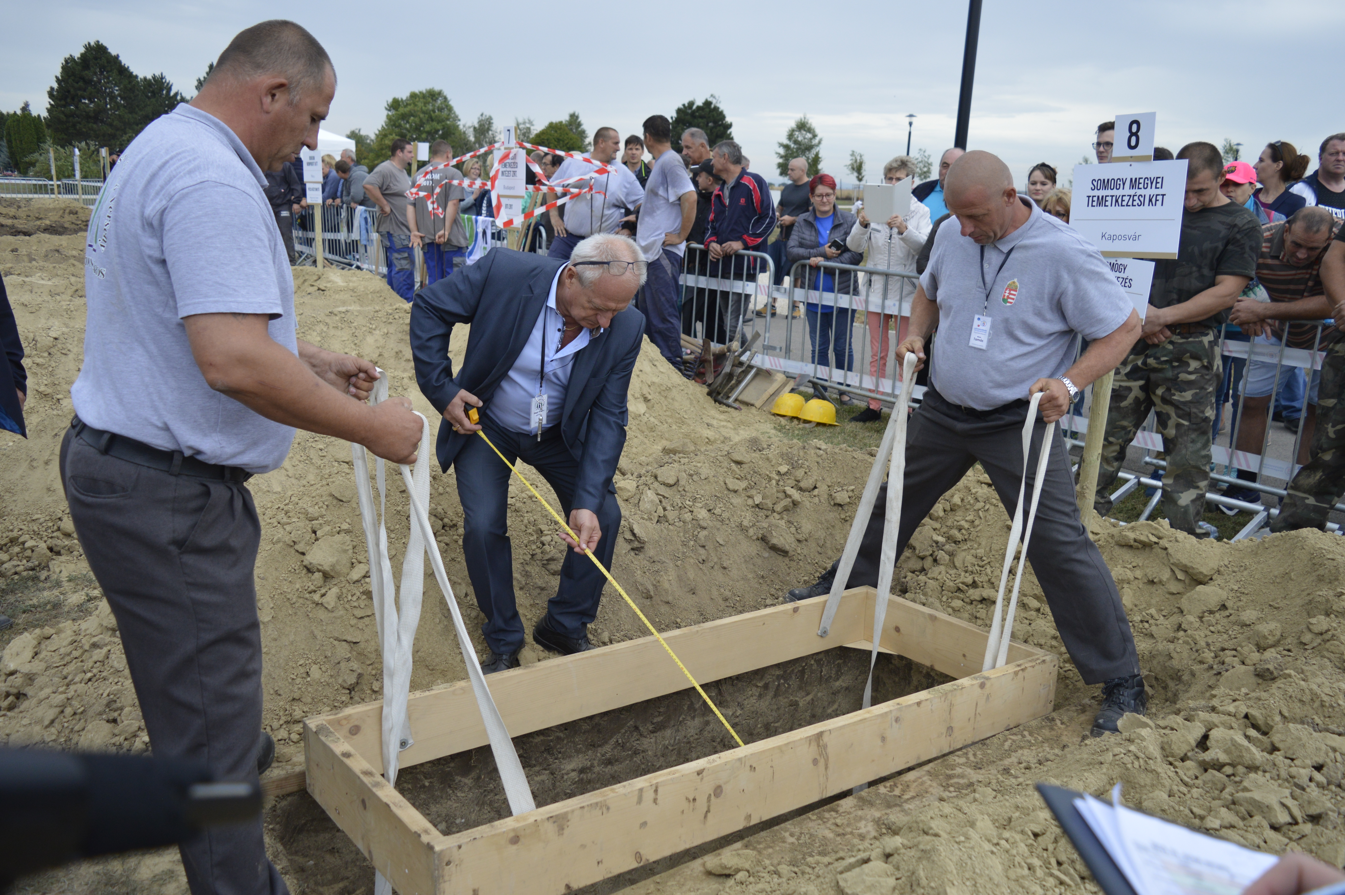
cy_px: 448
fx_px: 1008
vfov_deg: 47.8
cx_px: 672
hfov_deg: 67.4
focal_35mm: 27
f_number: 4.5
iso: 400
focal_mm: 18
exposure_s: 1/1000
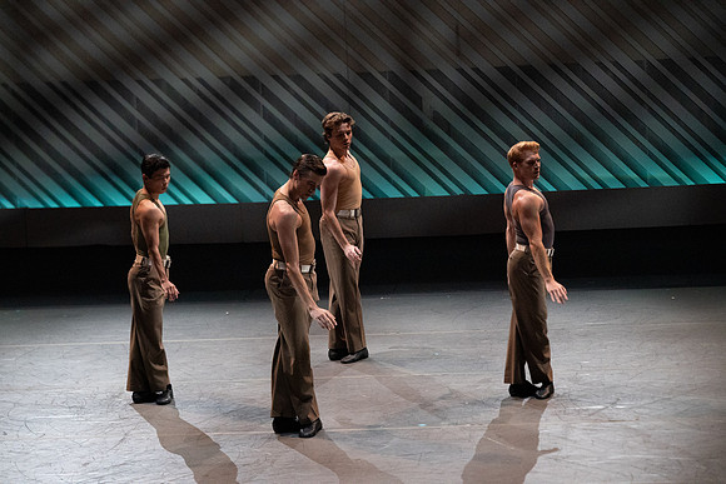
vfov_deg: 11.7
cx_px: 363
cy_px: 242
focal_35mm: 117
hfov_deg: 17.5
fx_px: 2360
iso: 16000
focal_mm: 117
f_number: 5.6
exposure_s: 1/400
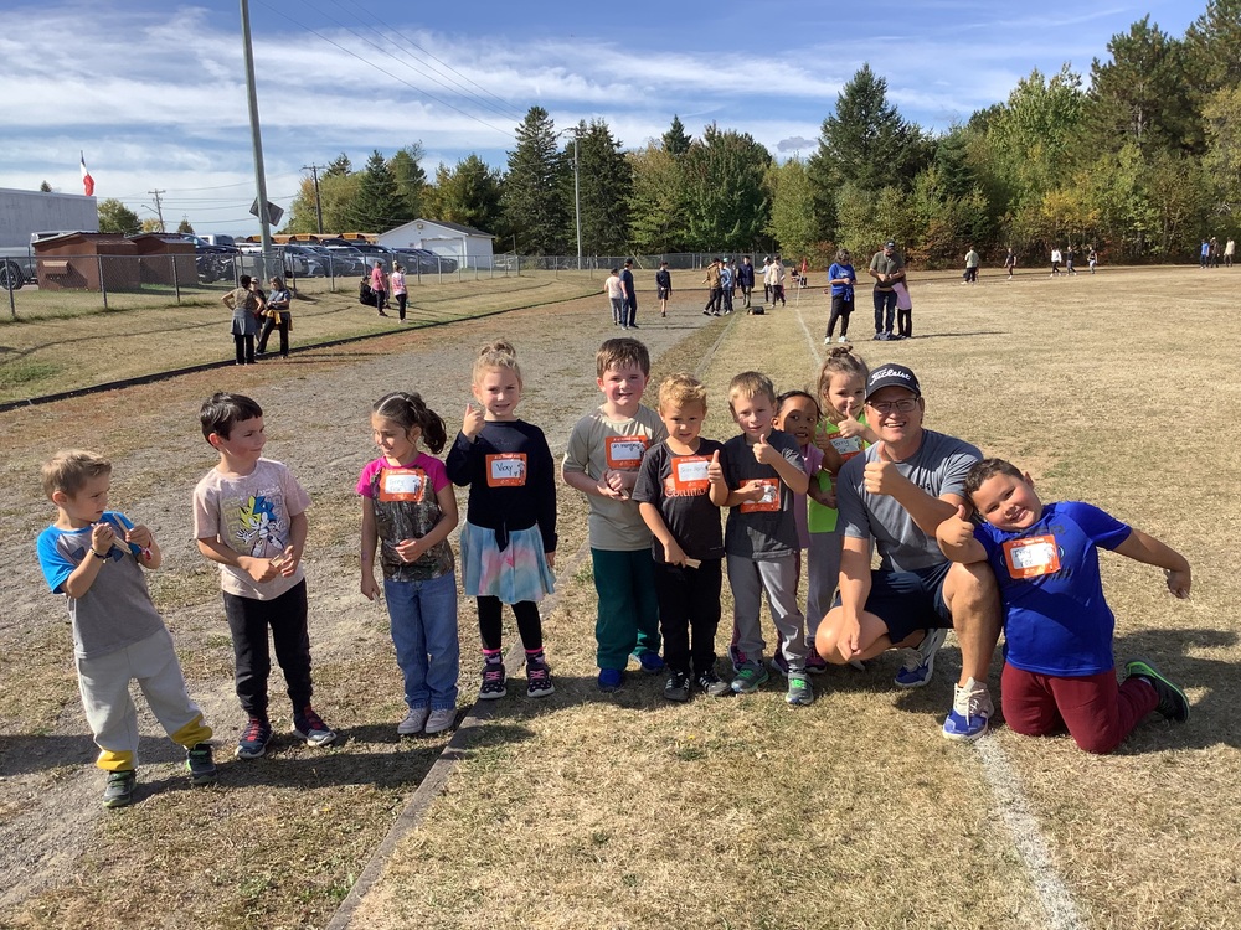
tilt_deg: -10.1
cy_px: 465
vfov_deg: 45.4
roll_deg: -0.5
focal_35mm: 31
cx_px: 620
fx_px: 1111
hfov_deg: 58.4
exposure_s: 1/926
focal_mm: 3.3
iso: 25
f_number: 2.4
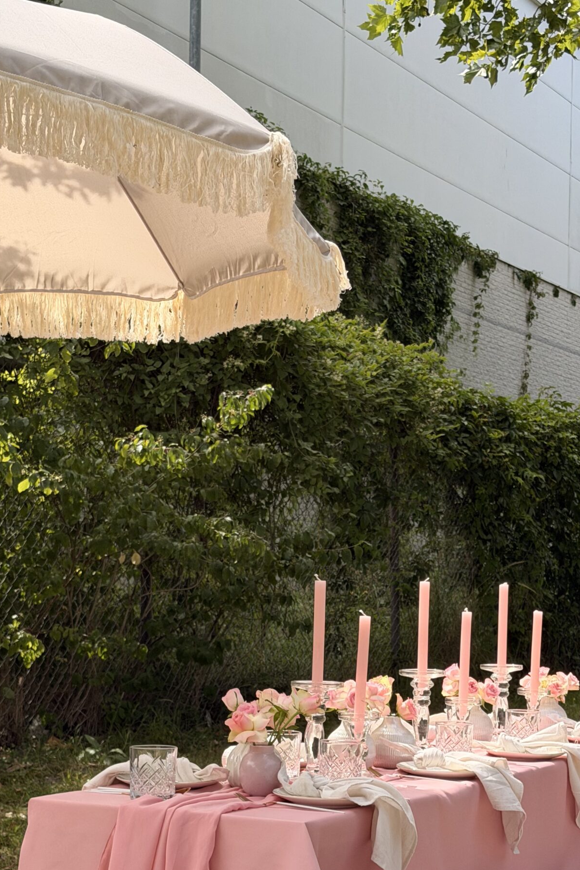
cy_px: 595
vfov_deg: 28.2
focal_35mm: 71
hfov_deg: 19.2
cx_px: 289
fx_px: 1716
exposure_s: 1/2033
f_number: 1.78
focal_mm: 6.76
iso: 80
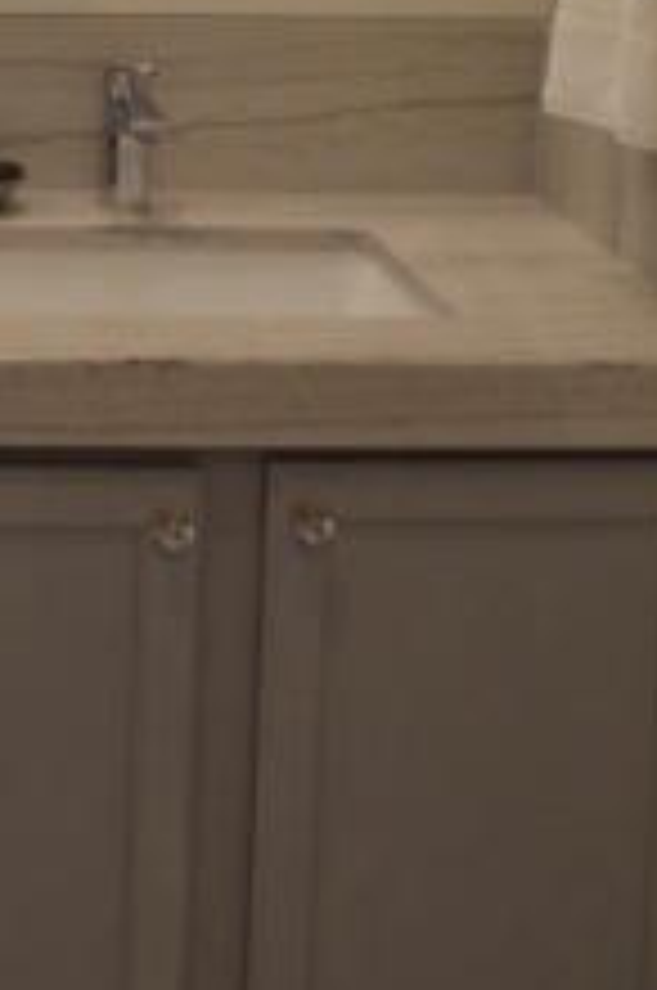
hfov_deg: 13.3
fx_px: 2581
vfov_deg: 19.0
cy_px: -502
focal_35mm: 94
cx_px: -446
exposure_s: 1/160
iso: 1000
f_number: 6.3
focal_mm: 18
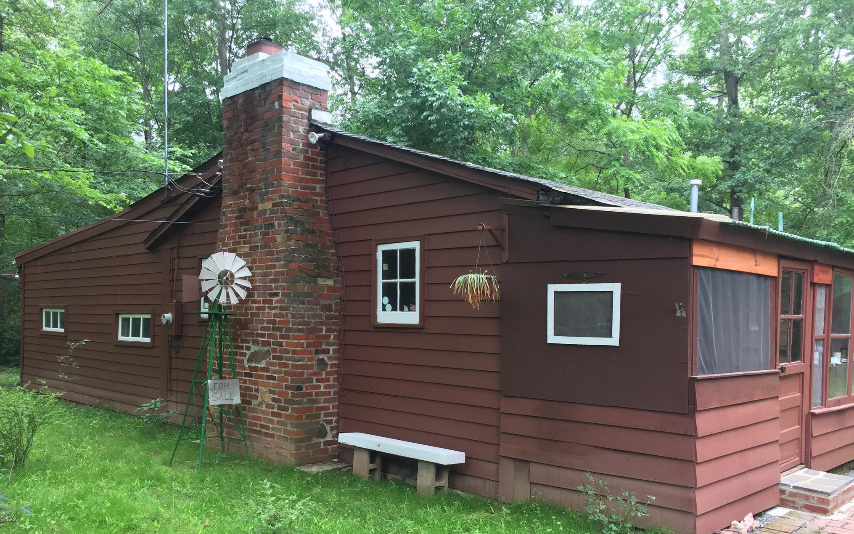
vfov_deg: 40.5
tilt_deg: -0.1
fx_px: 721
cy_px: 313
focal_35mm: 31
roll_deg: -1.5
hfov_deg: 61.2
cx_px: 427
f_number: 2.2
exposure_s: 1/120
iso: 50
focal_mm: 4.15
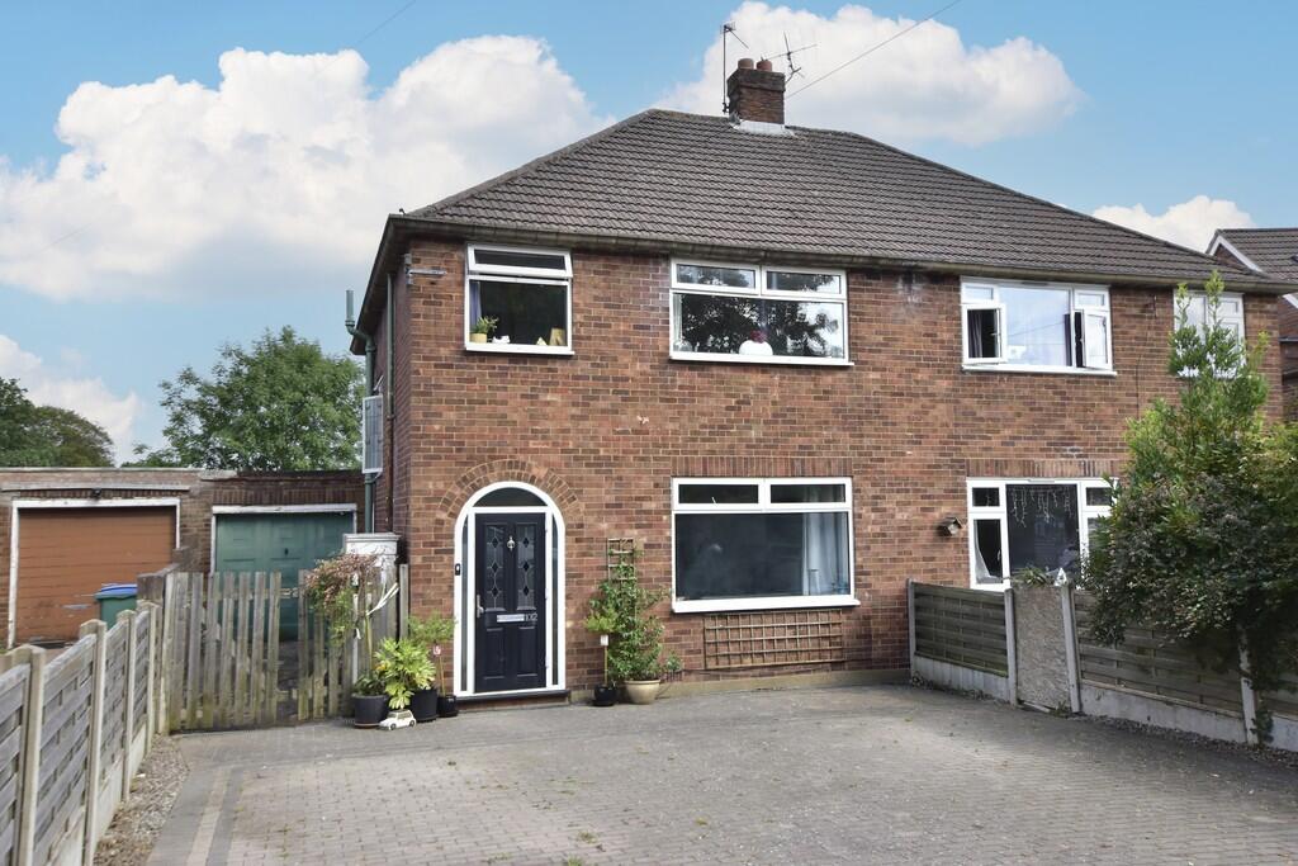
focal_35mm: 28
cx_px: 649
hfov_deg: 64.5
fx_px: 1028
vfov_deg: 45.7
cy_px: 433
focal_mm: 19
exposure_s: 1/500
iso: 640
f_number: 8
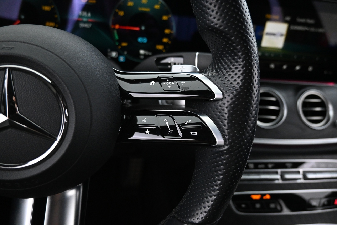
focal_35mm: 24
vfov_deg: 53.1
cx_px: 168
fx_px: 225
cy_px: 112
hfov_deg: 73.7
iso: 2800
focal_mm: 16
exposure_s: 1/25
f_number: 3.5
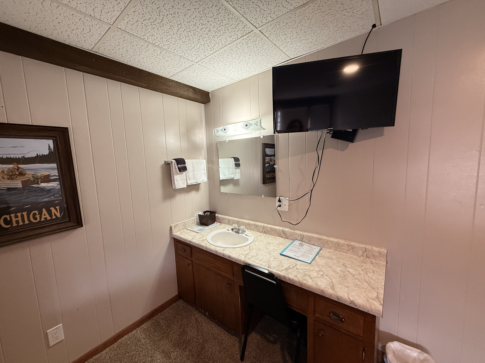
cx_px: 242
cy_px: 182
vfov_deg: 85.7
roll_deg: +2.4
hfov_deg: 102.1
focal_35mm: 14
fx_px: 196
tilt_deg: -6.7
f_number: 2.2
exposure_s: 1/60
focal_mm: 2.22
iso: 200
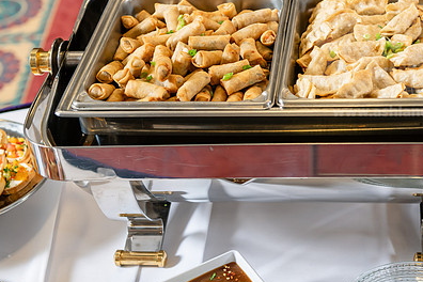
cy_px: 134
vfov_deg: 16.7
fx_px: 963
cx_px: 284
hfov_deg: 24.6
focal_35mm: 82
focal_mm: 56
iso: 400
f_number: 3.5
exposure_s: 1/125
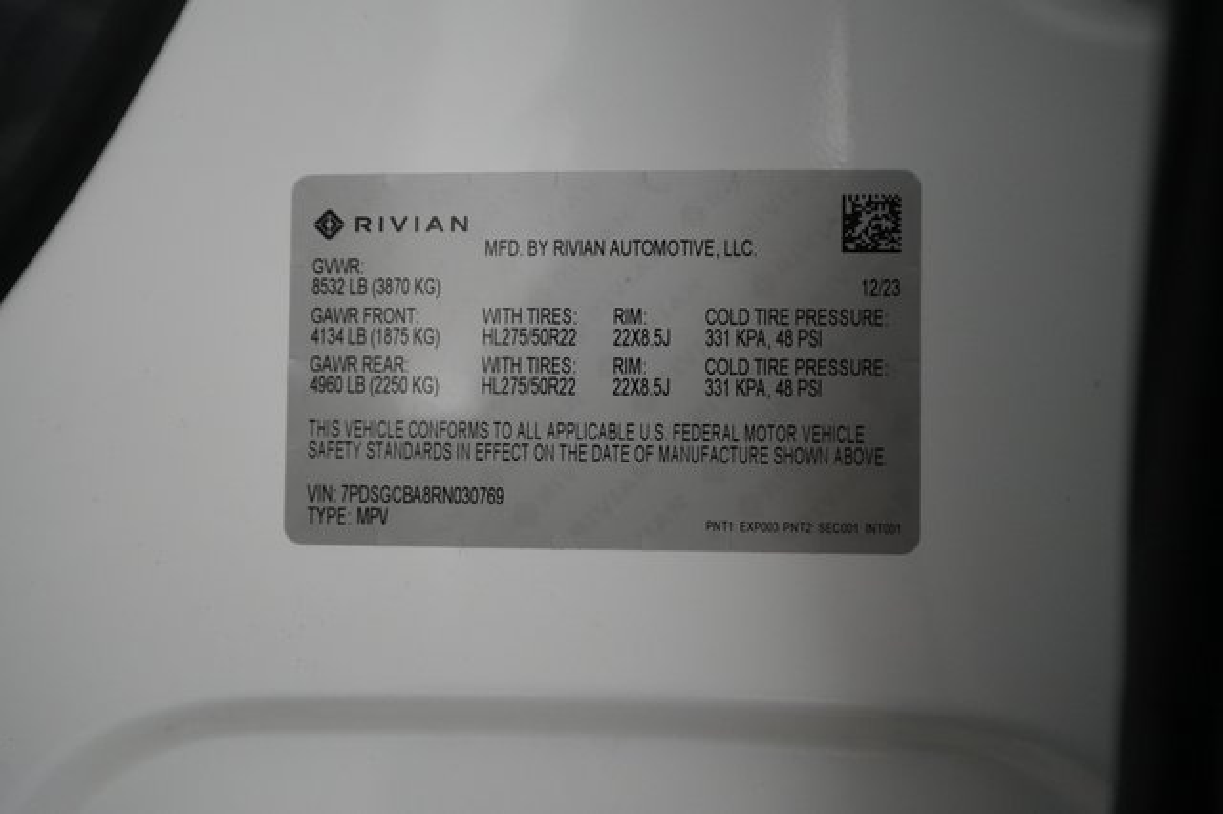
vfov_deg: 46.4
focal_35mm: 28
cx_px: 612
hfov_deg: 65.5
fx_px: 951
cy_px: 407
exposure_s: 1/160
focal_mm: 28
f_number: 4
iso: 5000
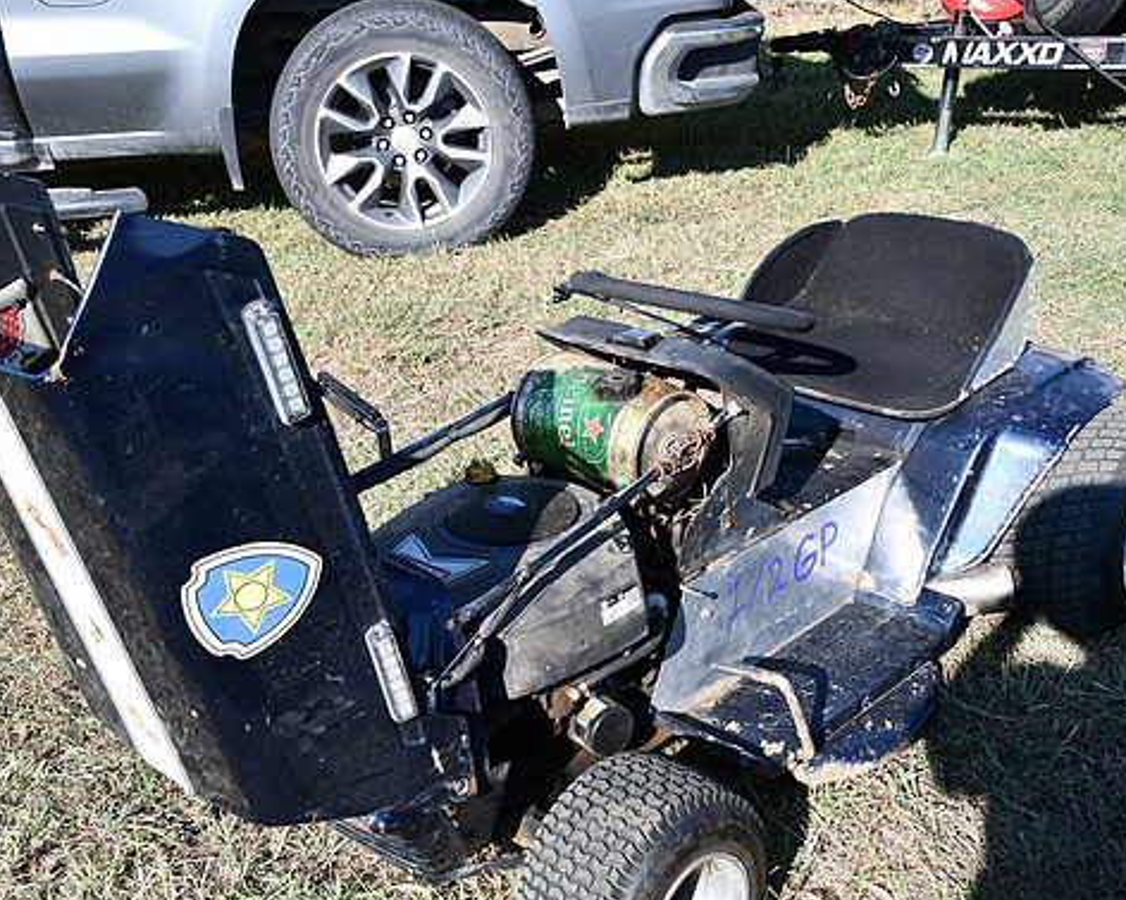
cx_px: 608
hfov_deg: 41.1
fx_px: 1499
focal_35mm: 45
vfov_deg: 33.4
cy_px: 455
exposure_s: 1/250
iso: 180
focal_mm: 26
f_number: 8
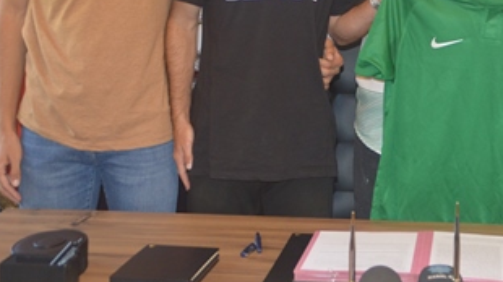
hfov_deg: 25.6
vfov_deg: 14.5
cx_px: 427
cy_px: -39
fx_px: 1081
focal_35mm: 81
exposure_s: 1/60
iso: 640
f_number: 3.8
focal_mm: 25
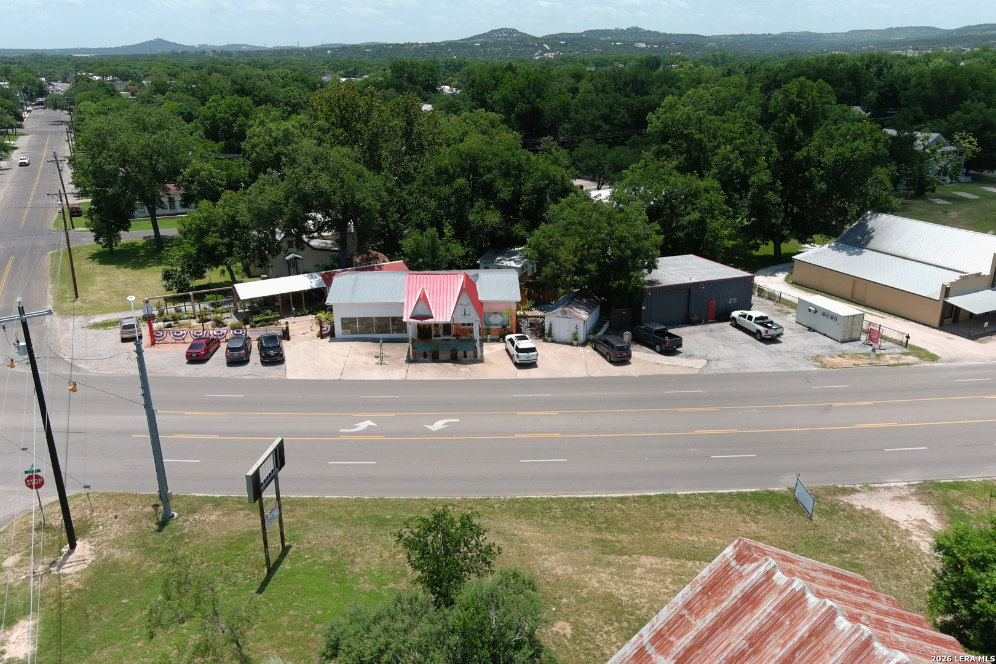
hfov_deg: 63.7
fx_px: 802
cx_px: 498
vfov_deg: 45.0
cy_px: 332
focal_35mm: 29
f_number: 2.8
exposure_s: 1/1250
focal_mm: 10.6
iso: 100
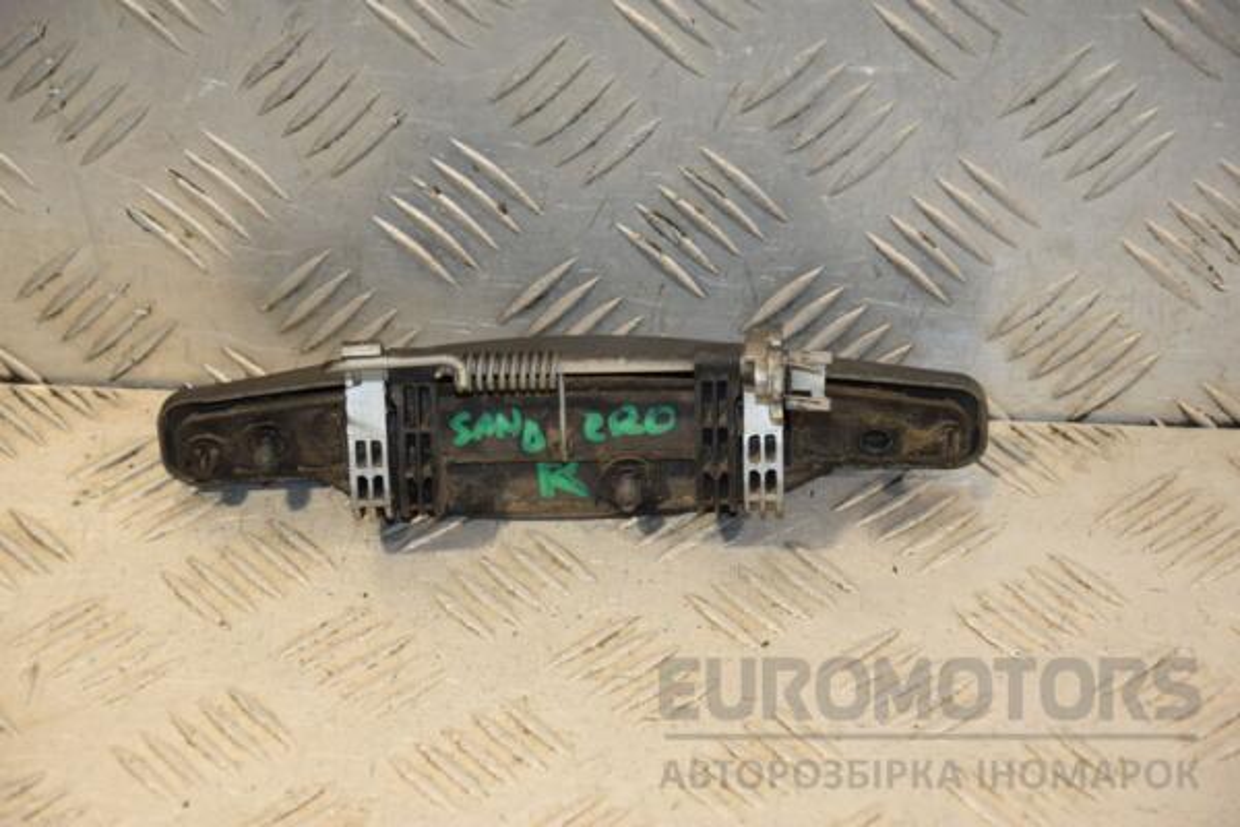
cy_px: 414
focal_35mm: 128
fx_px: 4391
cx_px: 620
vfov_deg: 10.8
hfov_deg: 16.1
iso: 800
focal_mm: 85
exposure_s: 1/200
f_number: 5.6
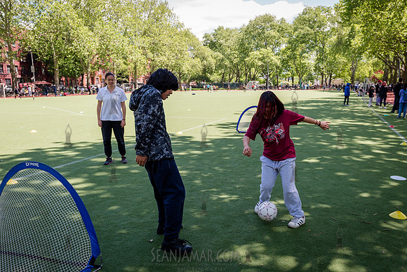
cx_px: 235
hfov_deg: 60.7
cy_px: 144
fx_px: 345
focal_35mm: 31
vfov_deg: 42.9
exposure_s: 1/400
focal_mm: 24
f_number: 3.5
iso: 200
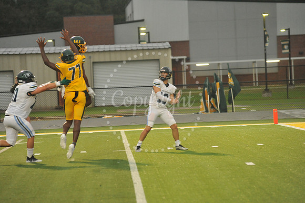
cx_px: 152
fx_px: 1693
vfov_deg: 6.9
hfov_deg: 10.3
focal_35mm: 200
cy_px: 102
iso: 4000
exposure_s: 1/320
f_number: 5
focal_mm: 200
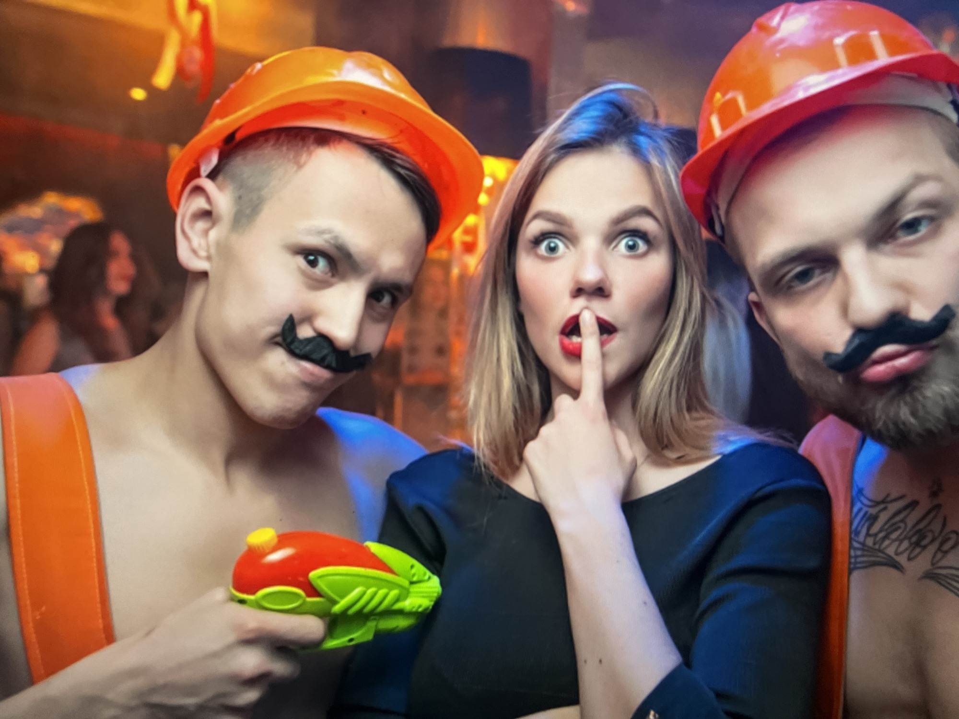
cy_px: 360
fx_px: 720
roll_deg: +2.2
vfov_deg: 53.1
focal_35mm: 26
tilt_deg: +0.2
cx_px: 480
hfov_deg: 67.3
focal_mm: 5.7
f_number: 1.5
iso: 400
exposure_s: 1/53
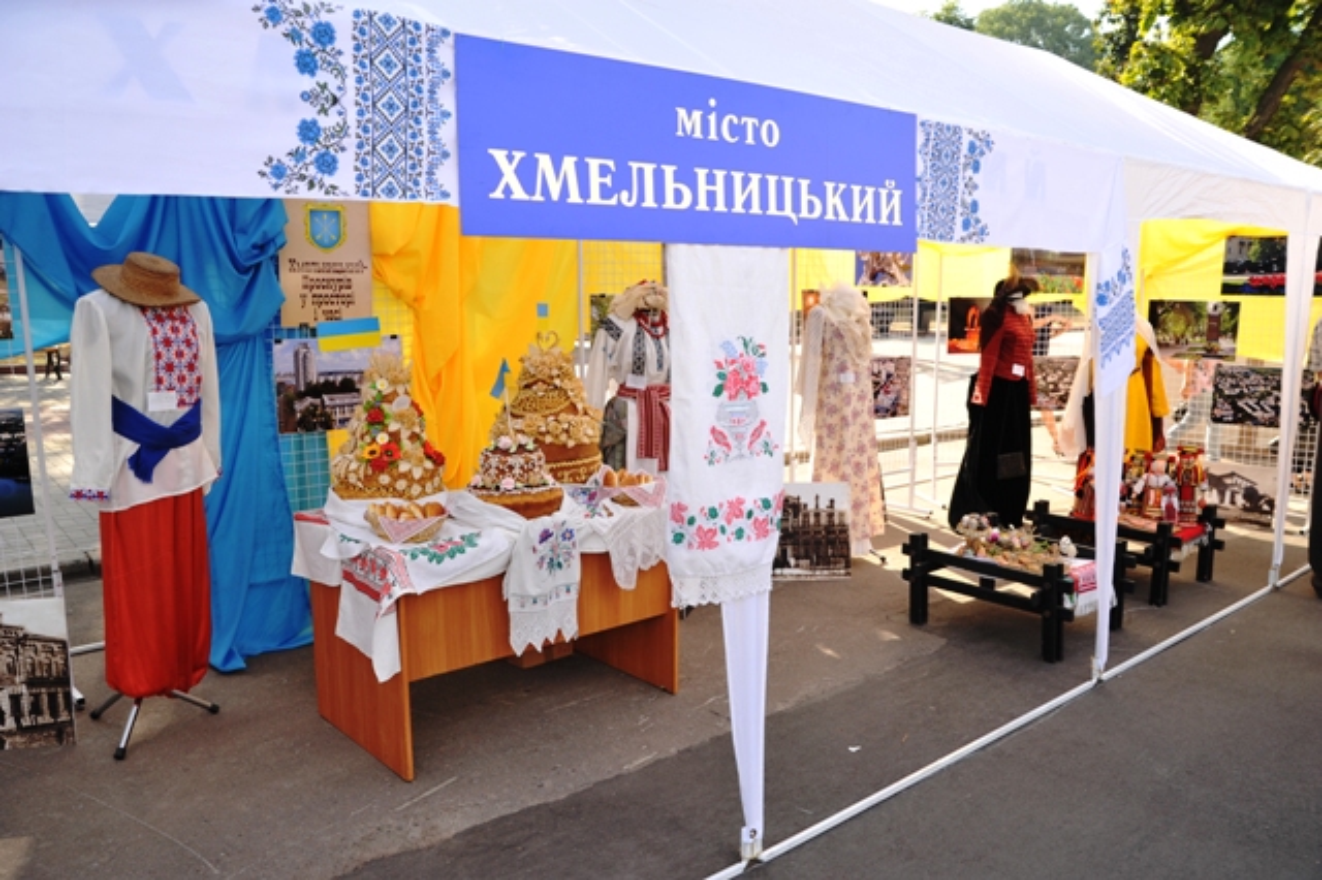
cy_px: 440
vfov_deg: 26.0
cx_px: 661
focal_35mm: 52
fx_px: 1908
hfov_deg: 38.2
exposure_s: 1/200
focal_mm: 52
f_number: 5.6
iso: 250
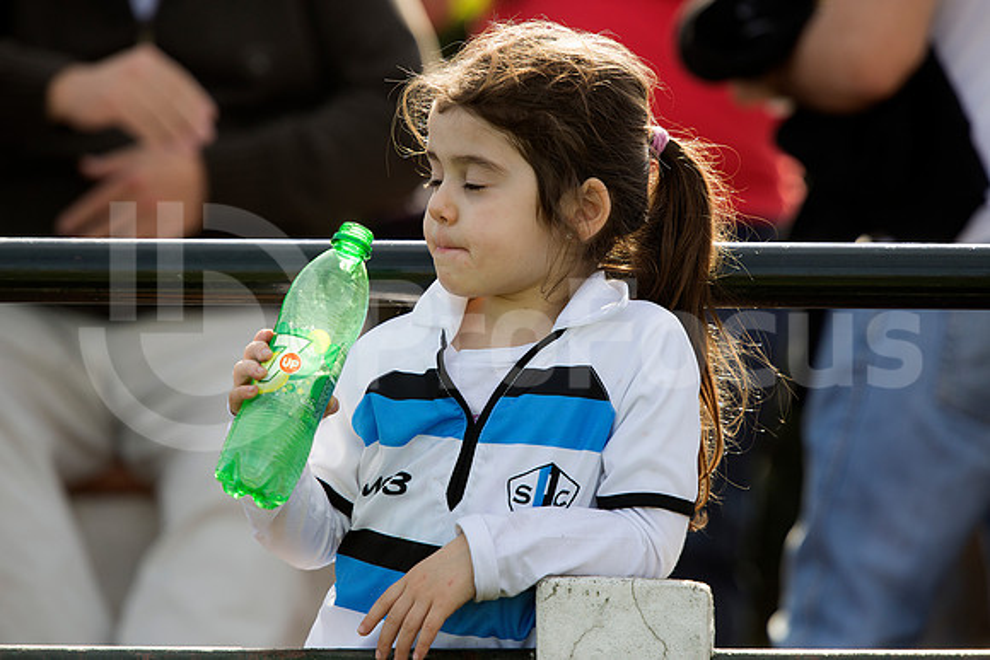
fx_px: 6601
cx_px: 495
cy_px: 330
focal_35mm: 240
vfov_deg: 5.7
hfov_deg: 8.6
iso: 500
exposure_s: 1/800
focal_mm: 240
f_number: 4
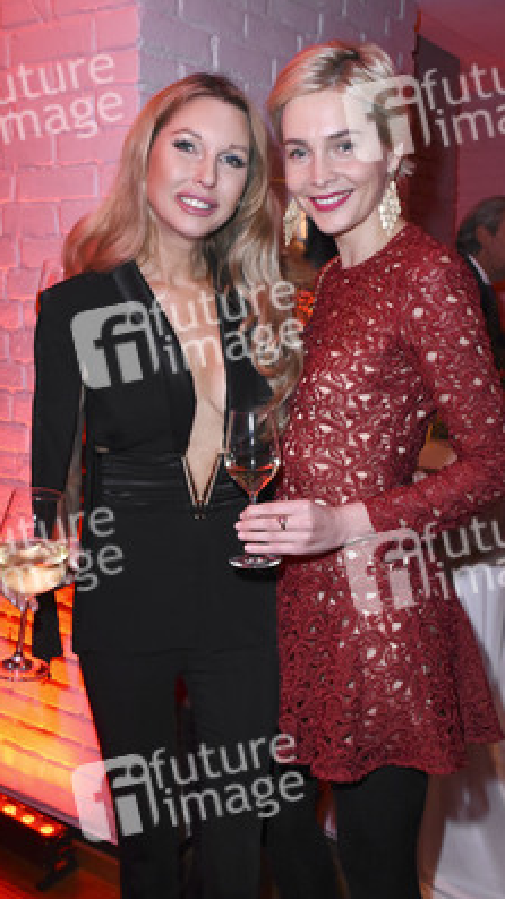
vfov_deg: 52.8
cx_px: 254
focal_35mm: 38
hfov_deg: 31.2
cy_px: 448
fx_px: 906
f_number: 6.3
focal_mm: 24
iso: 3200
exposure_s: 1/60
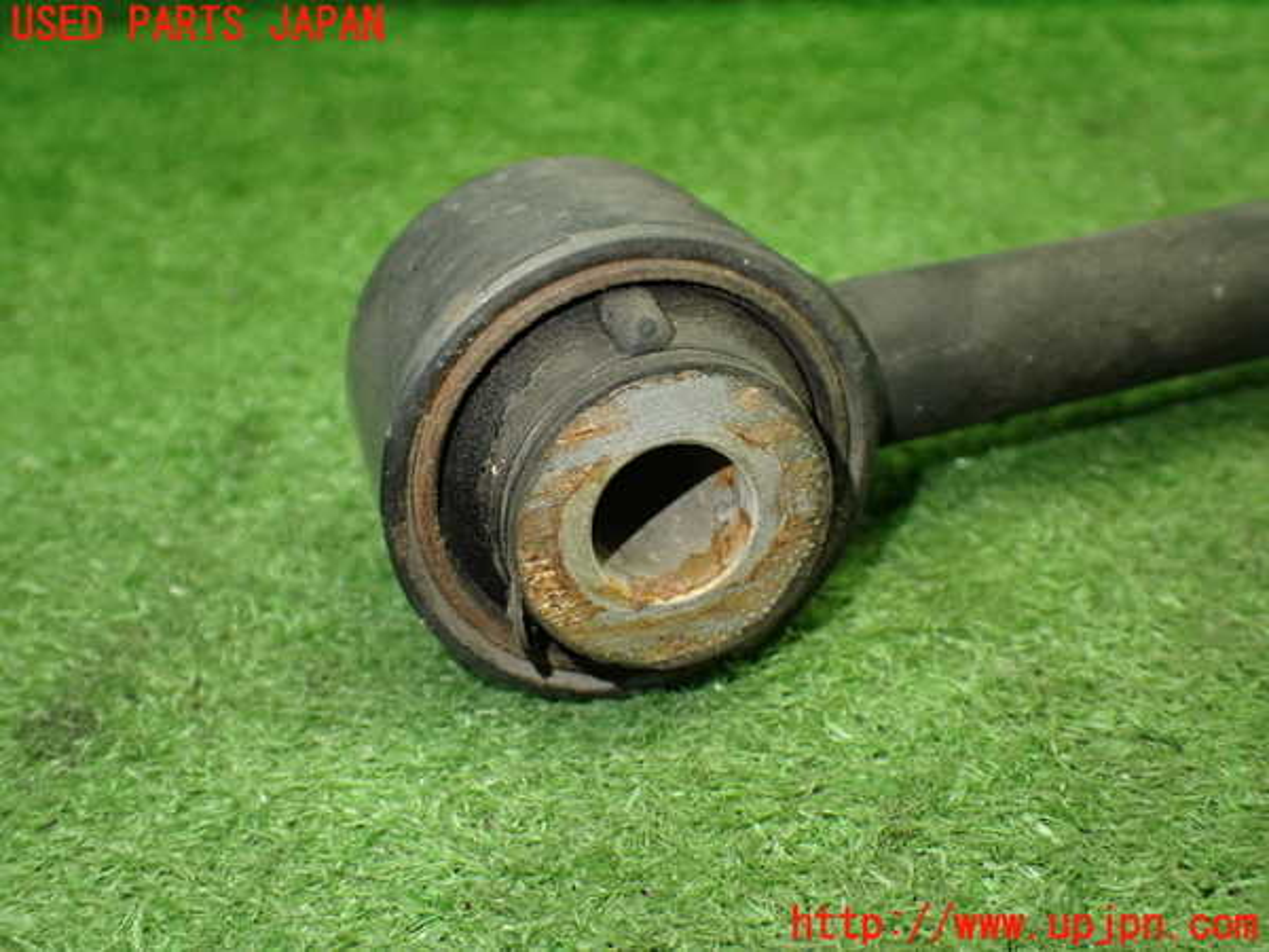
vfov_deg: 39.7
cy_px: 476
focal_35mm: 36
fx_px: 1320
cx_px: 634
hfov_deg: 51.4
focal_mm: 6.37
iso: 800
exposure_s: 1/125
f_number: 2.5
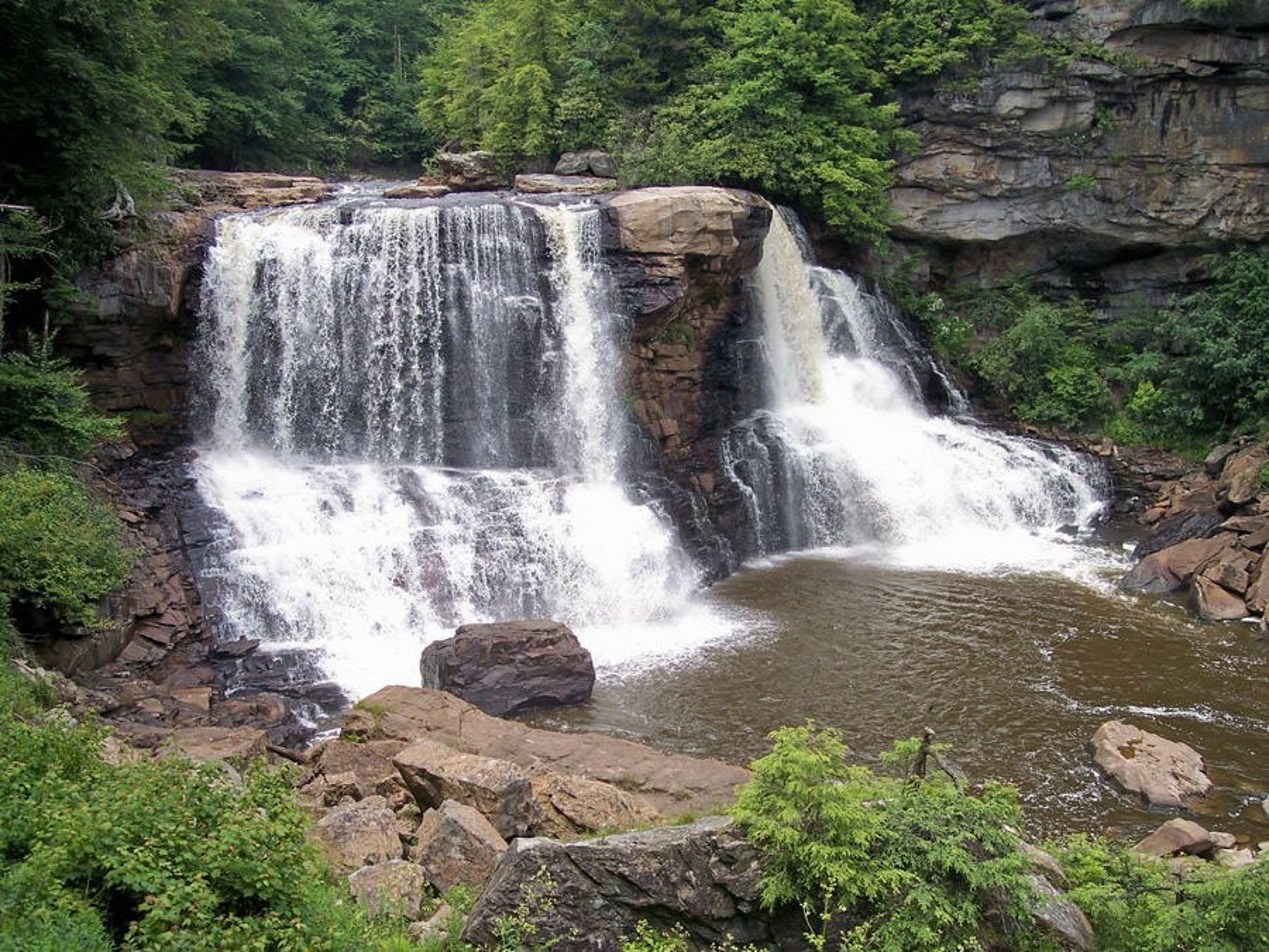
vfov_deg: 36.8
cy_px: 476
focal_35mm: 39
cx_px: 634
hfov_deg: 47.9
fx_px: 1430
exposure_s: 1/350
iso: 100
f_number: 3.4
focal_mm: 8
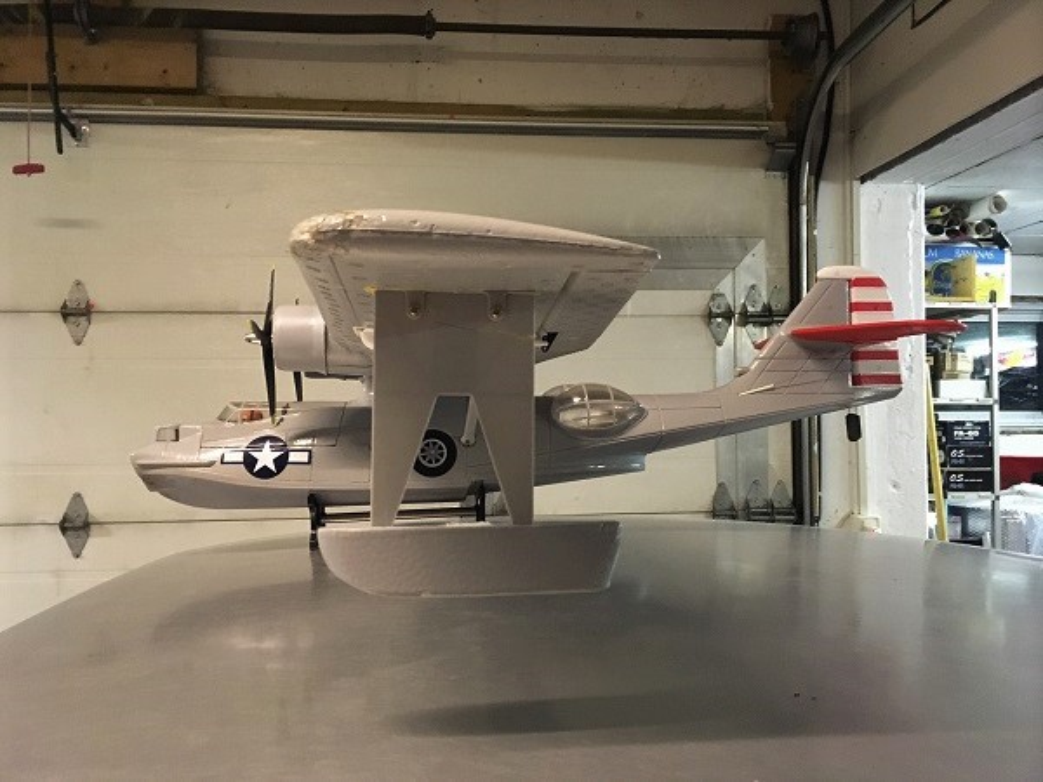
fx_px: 874
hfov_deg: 61.7
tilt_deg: +2.3
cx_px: 522
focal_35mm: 29
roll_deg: +0.2
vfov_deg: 48.2
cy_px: 391
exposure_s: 1/17
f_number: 2.2
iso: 320
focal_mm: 4.15
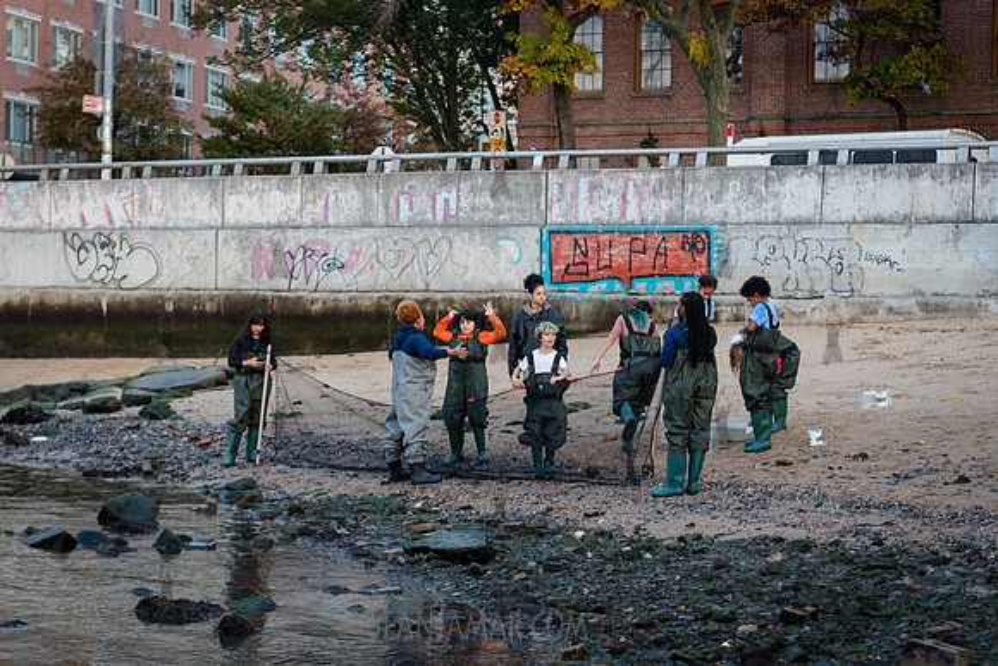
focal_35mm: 86
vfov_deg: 15.8
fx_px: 2391
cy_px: 388
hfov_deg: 23.6
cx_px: 487
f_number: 3.5
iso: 800
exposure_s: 1/160
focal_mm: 70
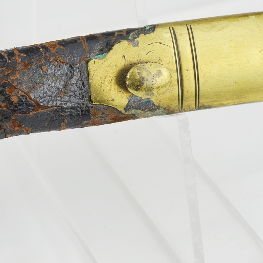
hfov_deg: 11.6
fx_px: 1289
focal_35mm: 150
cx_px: 39
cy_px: 85
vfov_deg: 11.6
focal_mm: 50
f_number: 5.6
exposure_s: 1/125
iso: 200
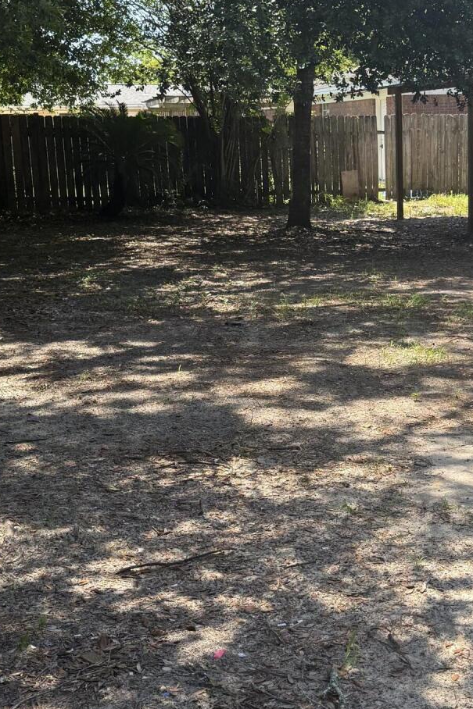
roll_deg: +0.3
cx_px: 338
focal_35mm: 55
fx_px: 1084
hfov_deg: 24.4
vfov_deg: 36.2
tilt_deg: -8.9
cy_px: 325
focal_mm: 6.76
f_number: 1.78
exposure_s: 1/1192
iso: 100
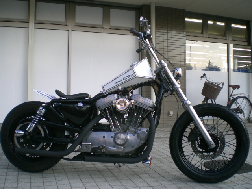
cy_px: 94
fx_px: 277
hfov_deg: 49.0
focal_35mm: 38
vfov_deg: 37.7
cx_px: 126
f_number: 3.1
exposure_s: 1/160
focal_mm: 6.3
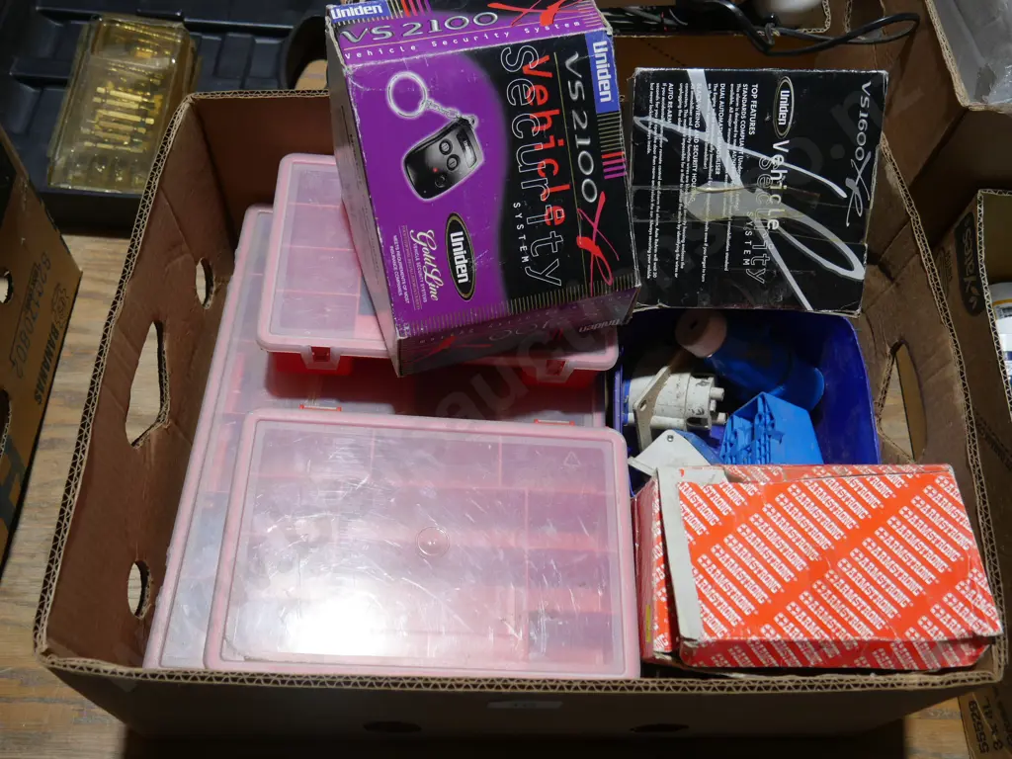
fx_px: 877
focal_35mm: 30
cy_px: 380
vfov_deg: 46.8
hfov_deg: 60.0
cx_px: 506
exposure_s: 1/60
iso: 200
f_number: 3.6
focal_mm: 15
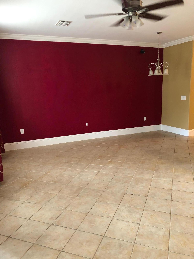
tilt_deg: -11.3
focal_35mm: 28
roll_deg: +2.0
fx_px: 209
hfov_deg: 49.7
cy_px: 130
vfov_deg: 63.4
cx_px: 97
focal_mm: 4
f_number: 1.8
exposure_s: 1/15
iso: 80
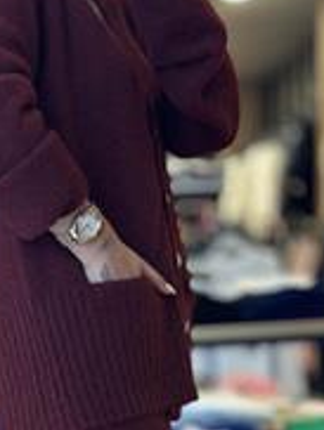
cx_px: 76
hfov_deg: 13.6
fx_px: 1357
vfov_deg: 17.4
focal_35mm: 109
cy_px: 467
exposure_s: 1/79
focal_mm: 6.86
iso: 125
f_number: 1.78
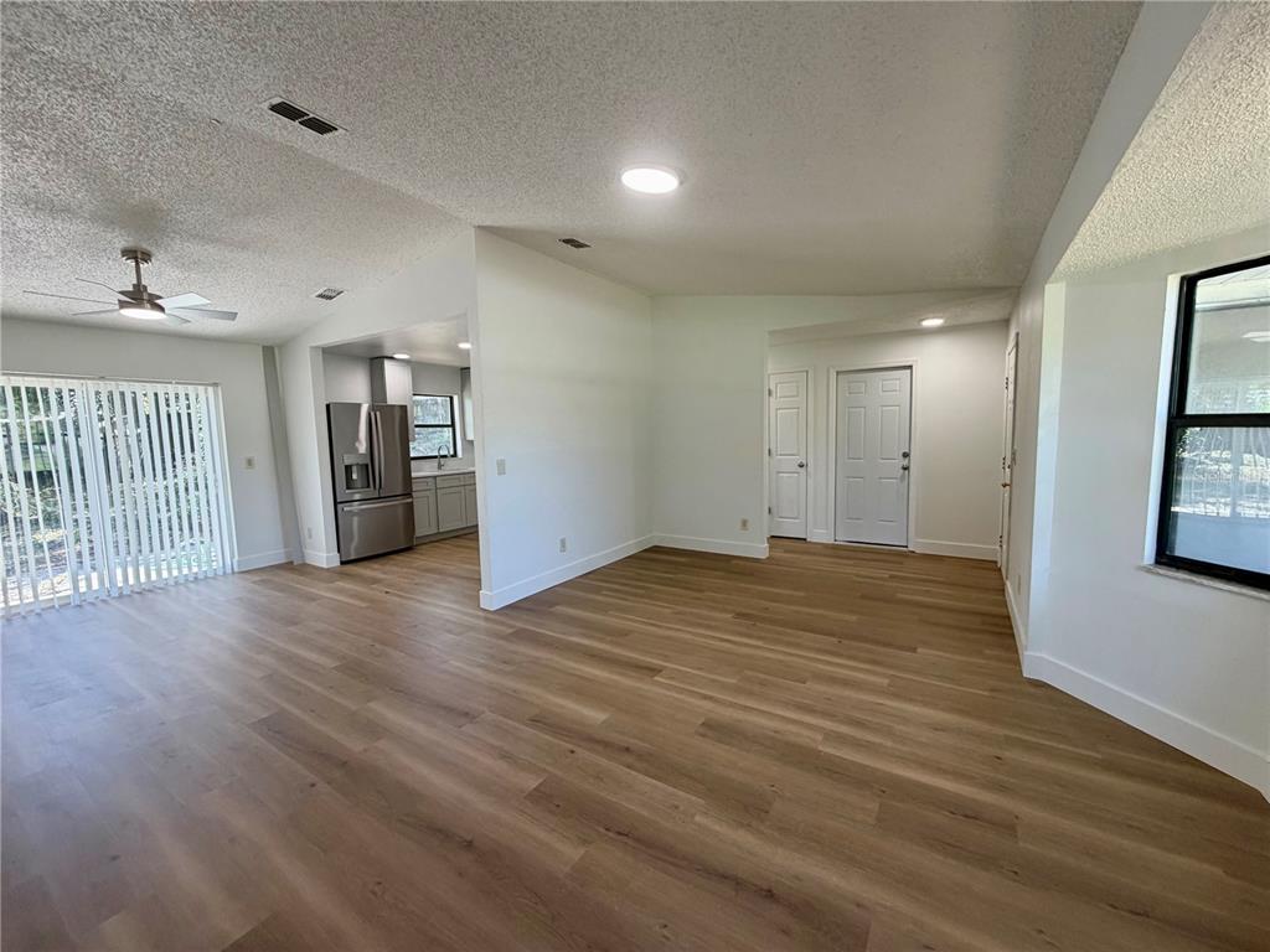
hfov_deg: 102.1
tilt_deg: -4.9
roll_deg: +1.1
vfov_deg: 85.7
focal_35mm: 14
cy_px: 476
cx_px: 635
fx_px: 514
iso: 160
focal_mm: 2.22
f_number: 2.2
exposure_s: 1/120
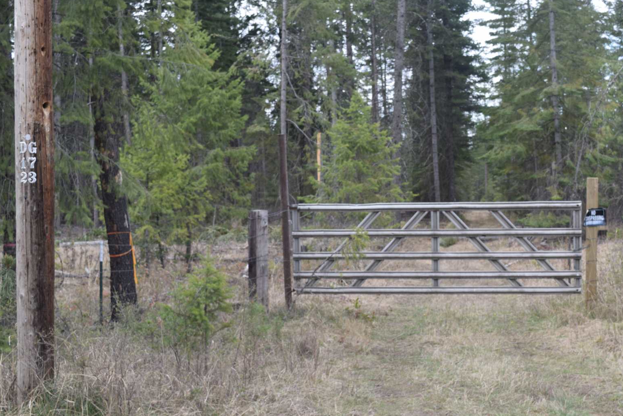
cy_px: 229
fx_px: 1038
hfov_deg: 33.1
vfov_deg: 22.6
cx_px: 414
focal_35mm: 60
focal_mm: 30
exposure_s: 1/250
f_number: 8
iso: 360
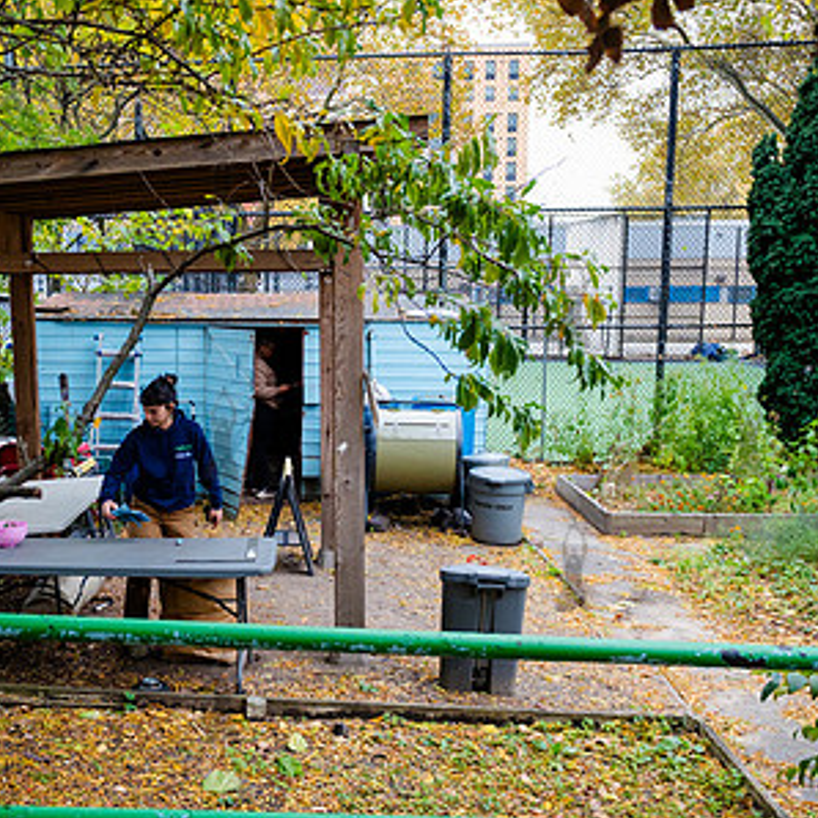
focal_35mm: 41
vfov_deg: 40.9
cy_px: 454
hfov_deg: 39.7
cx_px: 193
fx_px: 1096
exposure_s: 1/500
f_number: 4.5
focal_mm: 24
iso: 2000
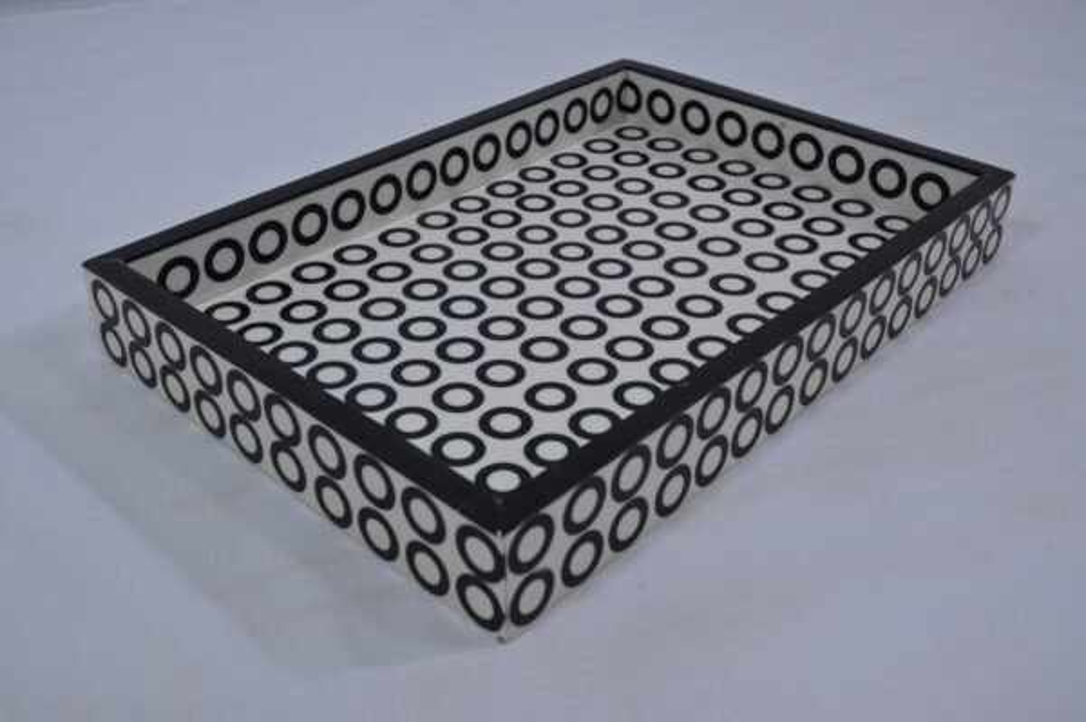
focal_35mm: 38
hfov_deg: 50.7
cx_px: 543
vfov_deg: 35.0
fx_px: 1145
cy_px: 361
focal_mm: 38
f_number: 9
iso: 500
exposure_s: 1/125
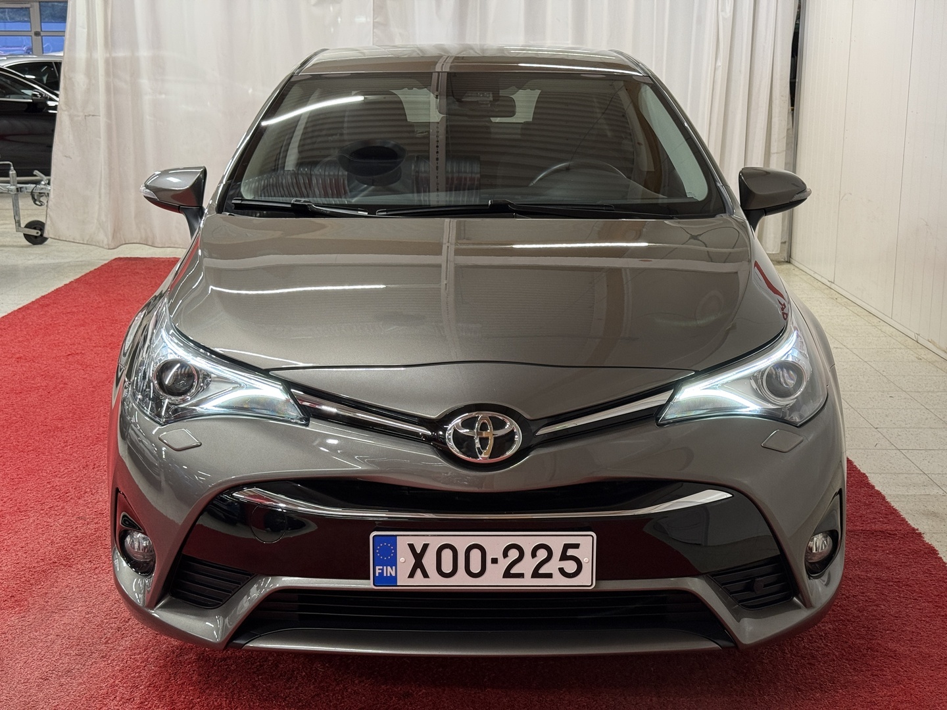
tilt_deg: -11.5
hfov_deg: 39.7
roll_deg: +0.0
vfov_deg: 30.3
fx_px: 1313
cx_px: 474
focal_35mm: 48
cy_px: 355
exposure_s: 1/67
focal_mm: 6.76
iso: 100
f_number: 1.78
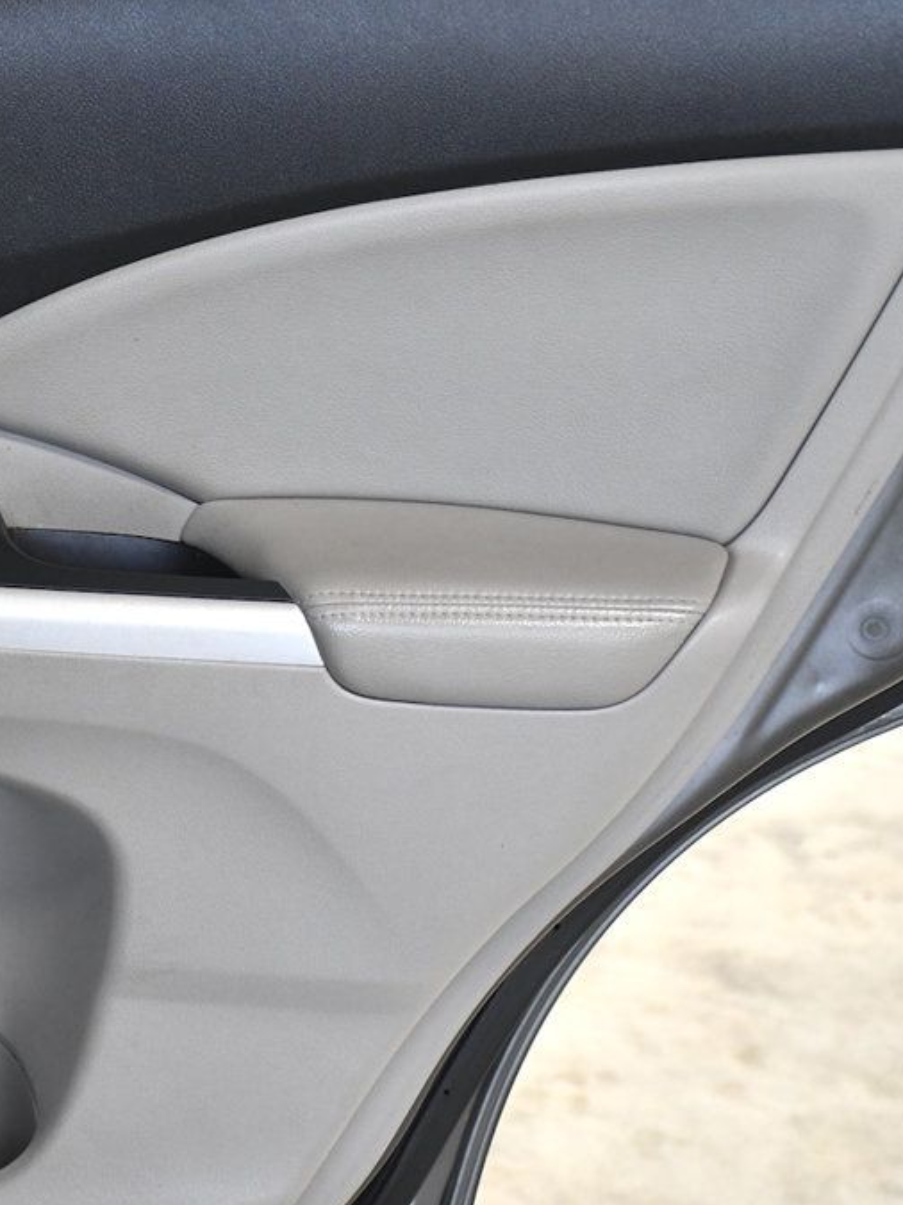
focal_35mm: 105
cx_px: 102
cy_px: 606
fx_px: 3653
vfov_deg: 18.7
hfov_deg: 14.0
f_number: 4.5
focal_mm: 48
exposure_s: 1/400
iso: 2500
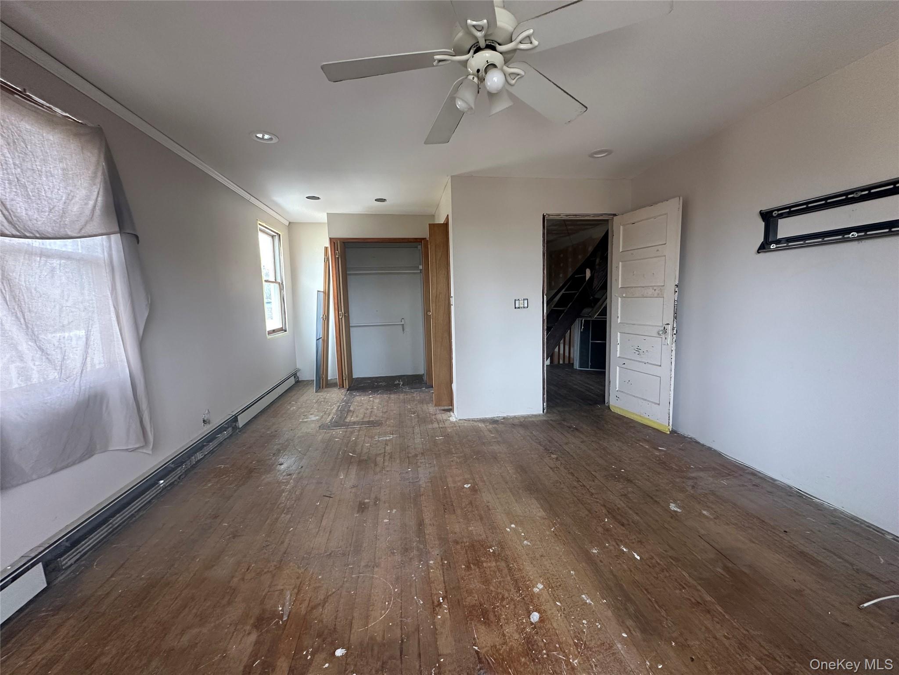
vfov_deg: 85.7
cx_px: 450
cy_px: 338
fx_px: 364
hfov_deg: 102.1
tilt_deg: -6.5
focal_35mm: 14
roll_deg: +1.6
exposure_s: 1/99
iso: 160
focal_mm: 2.22
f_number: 2.2
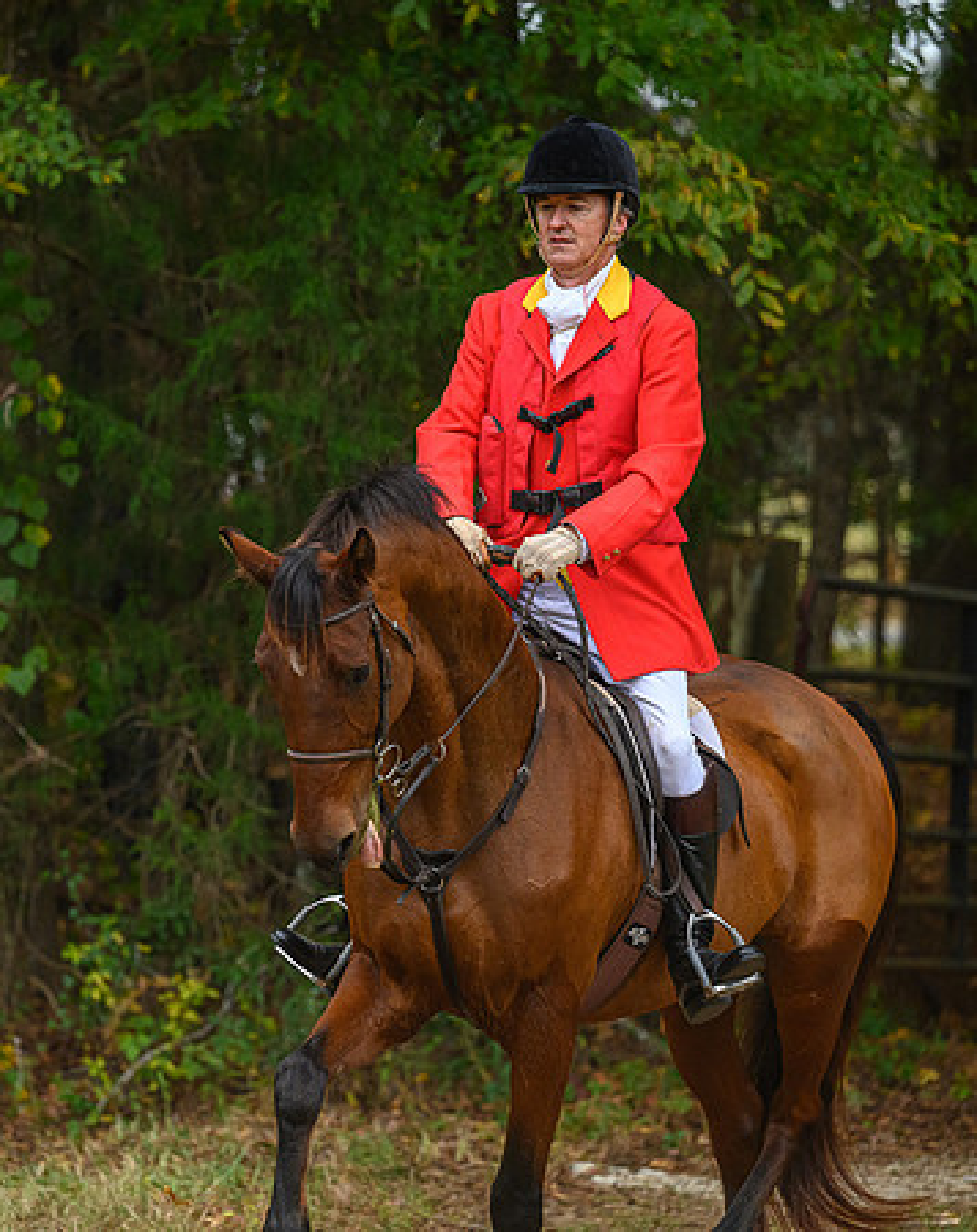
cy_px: 568
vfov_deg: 8.2
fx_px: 8576
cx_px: 353
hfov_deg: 6.5
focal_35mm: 236
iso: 1250
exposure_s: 1/1000
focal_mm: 155
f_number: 3.2
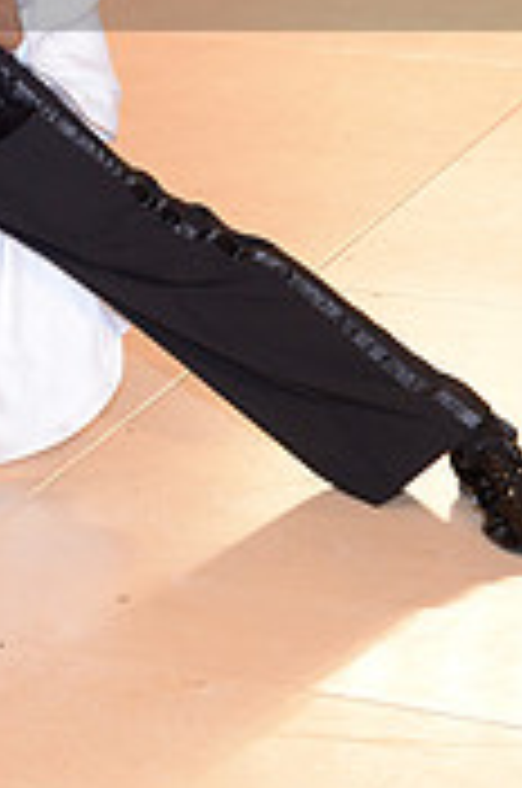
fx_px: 3625
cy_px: -117
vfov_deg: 12.2
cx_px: -43
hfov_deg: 8.2
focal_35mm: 166
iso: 1250
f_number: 5
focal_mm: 50
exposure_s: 1/200
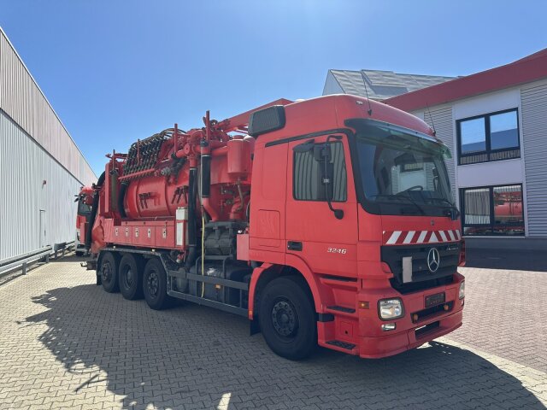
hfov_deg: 71.6
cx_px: 274
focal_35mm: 24
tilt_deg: +2.6
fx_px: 379
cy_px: 205
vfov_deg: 56.8
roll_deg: +1.1
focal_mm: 6.86
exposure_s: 1/3058
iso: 80
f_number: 1.78
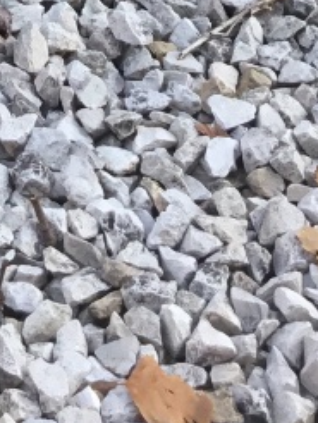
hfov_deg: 9.4
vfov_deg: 11.1
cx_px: -222
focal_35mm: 151
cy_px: -564
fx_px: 1846
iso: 40
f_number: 2.4
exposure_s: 1/100
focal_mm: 3.3
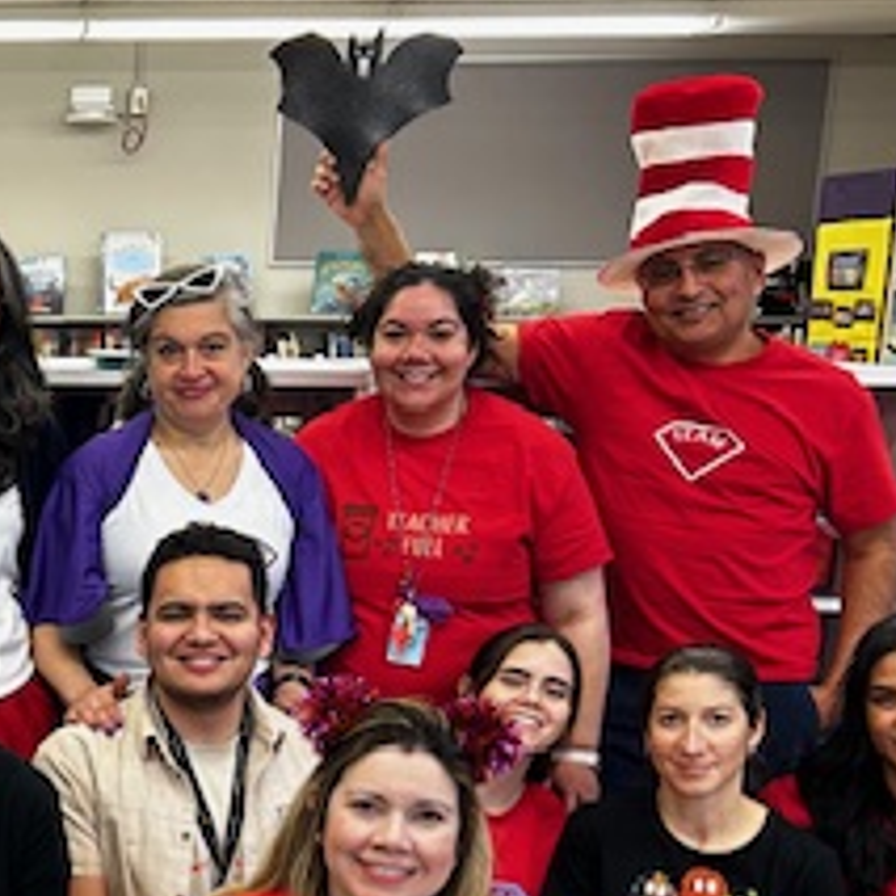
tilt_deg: -12.1
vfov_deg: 24.5
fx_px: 2021
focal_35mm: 69
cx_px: -227
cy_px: 749
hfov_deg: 22.7
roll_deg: -0.3
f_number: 1.5
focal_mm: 5.7
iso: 100
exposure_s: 1/60
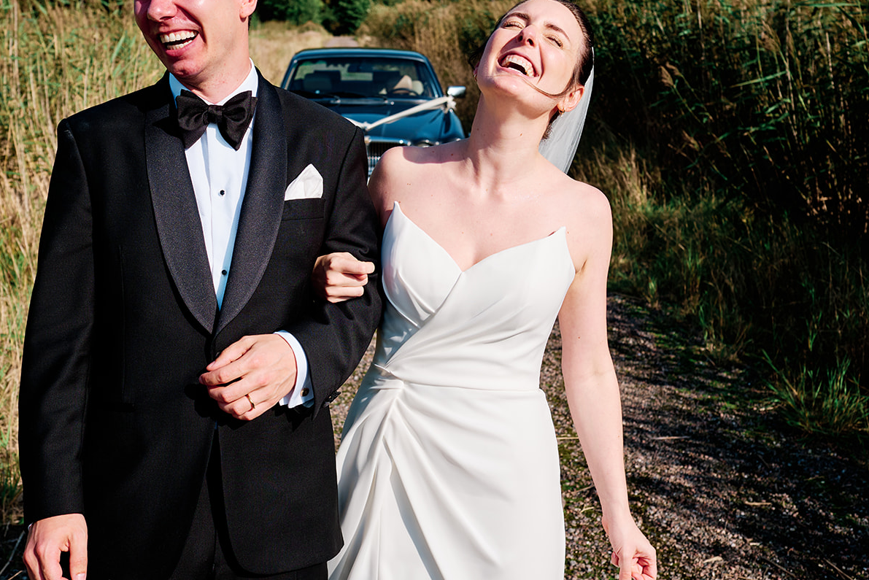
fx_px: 1135
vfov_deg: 28.6
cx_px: 430
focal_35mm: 47
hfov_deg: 41.9
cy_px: 240
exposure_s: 1/1600
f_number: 4
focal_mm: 23
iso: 125
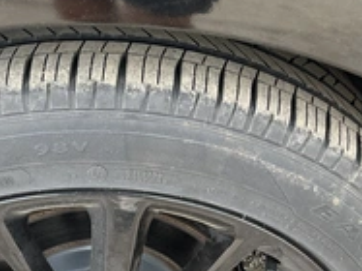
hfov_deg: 31.0
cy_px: 265
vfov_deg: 22.8
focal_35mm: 62
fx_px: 648
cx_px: 122
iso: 32
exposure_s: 1/125
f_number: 1.8
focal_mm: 3
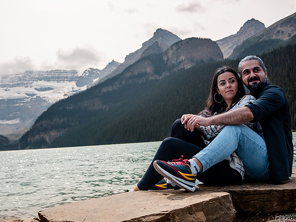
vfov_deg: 36.8
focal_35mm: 39
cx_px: 145
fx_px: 333
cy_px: 114
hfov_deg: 47.9
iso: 200
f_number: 6.3
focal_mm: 35
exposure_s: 1/640
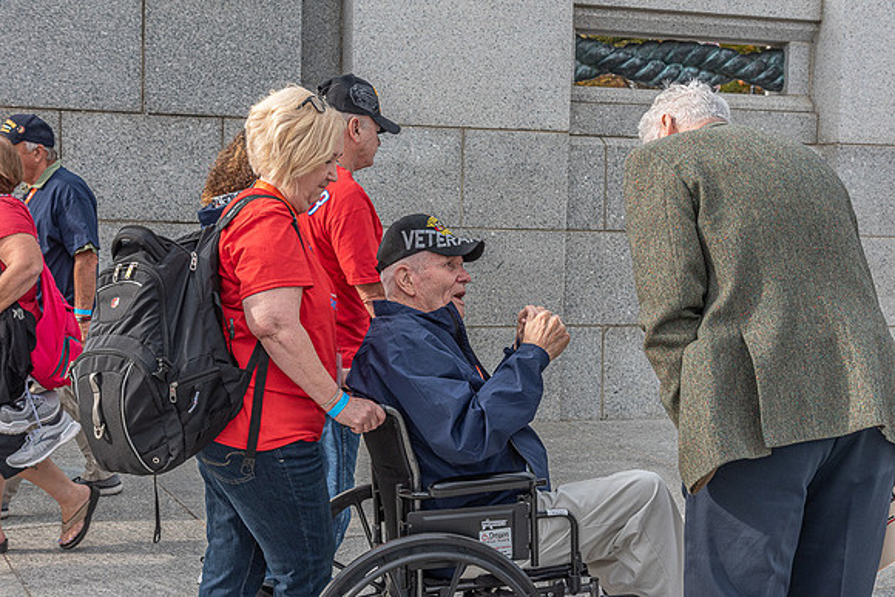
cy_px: 298
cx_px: 448
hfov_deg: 39.6
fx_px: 1243
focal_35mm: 50
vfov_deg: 27.0
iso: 500
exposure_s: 1/320
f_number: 9
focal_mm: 50
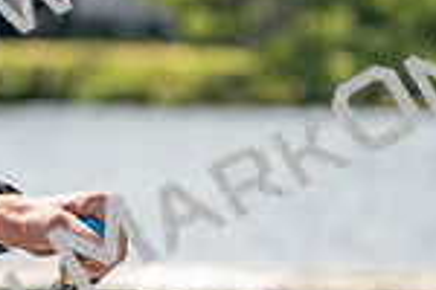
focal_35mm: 773
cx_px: -387
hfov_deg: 2.7
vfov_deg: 1.8
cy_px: 173
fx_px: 9361
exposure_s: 1/1600
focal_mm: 200
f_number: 5.6
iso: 250
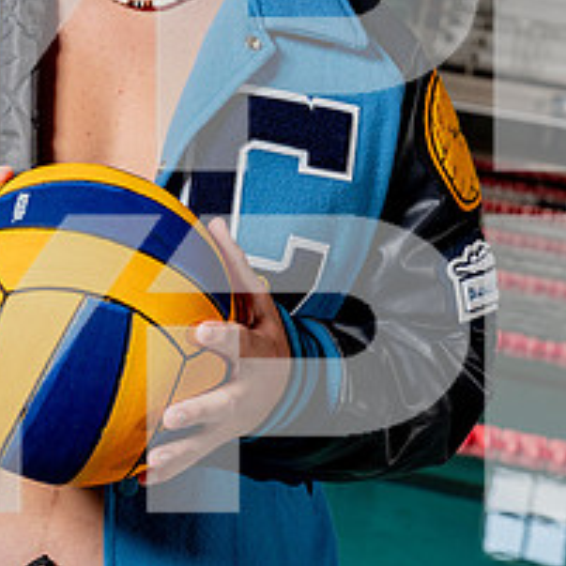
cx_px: 101
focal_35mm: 125
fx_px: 2312
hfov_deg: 13.9
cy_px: 24
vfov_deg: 13.8
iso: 400
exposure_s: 1/250
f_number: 6.3
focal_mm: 51
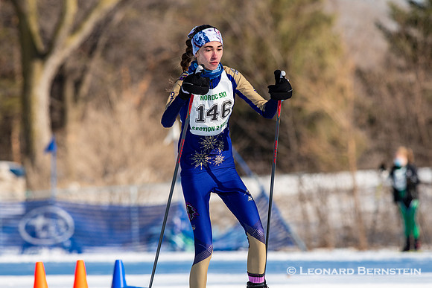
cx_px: 216
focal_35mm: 450
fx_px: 5401
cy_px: 144
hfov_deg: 4.6
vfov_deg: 3.1
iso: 400
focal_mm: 300
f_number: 6.3
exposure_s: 1/2000
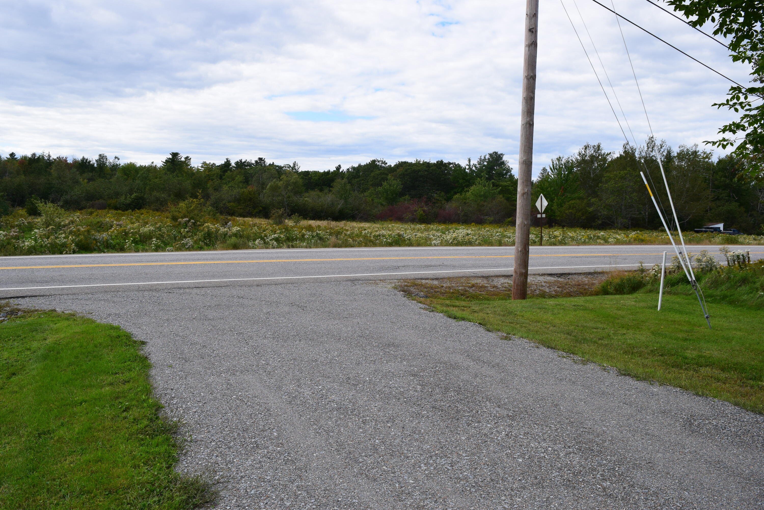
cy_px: 255
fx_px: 573
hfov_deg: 67.4
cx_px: 382
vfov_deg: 47.9
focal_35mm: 27
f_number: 11
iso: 280
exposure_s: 1/500
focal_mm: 18
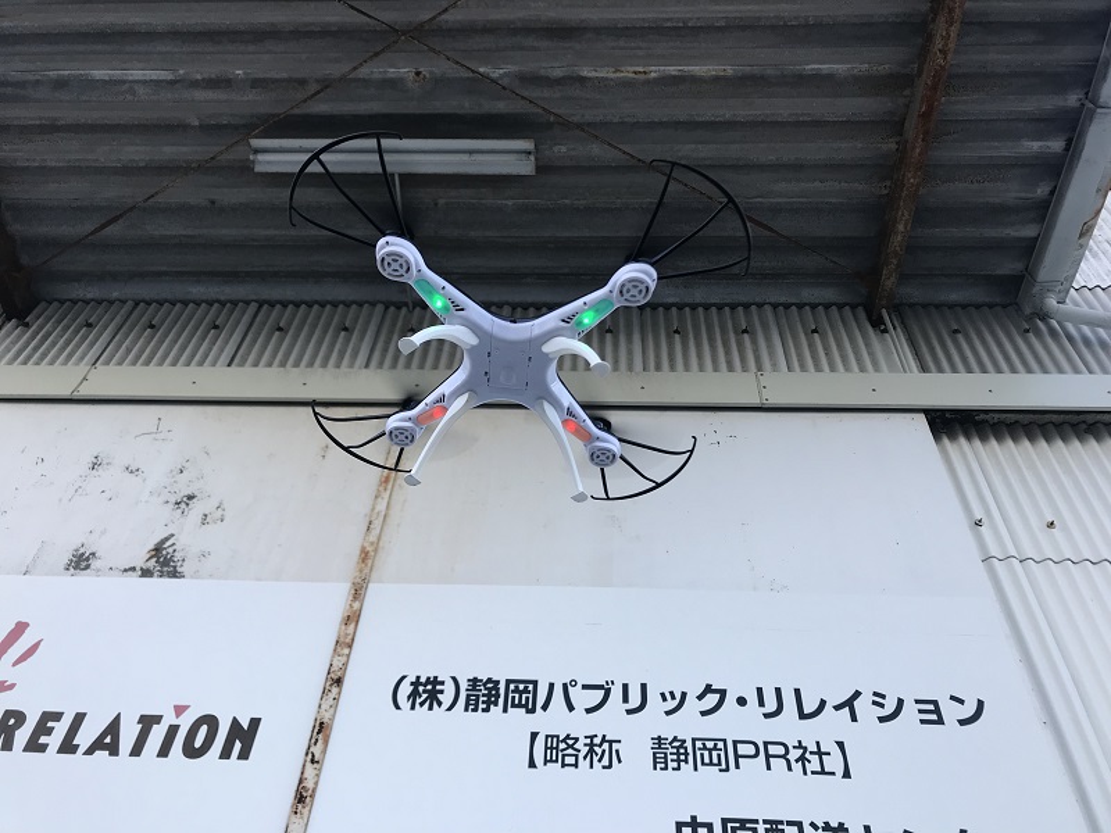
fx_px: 899
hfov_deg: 63.4
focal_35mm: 28
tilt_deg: +50.5
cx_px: 556
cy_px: 416
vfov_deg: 49.7
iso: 20
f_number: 1.8
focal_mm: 3.99
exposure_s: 1/264
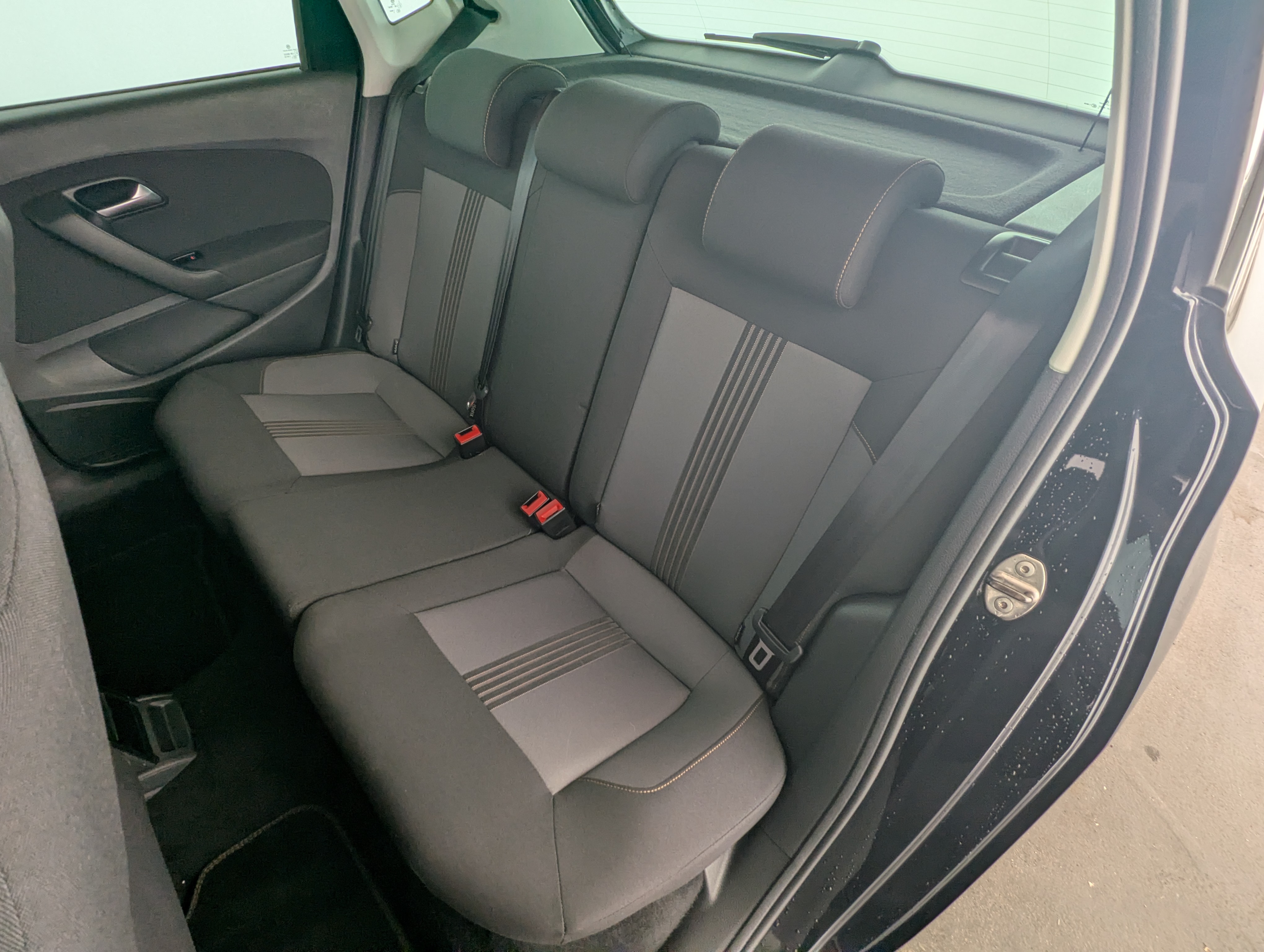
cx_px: 632
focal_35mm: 16
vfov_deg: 78.2
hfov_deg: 94.4
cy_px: 476
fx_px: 585
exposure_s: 1/44.5
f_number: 2.2
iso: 63
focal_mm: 2.35
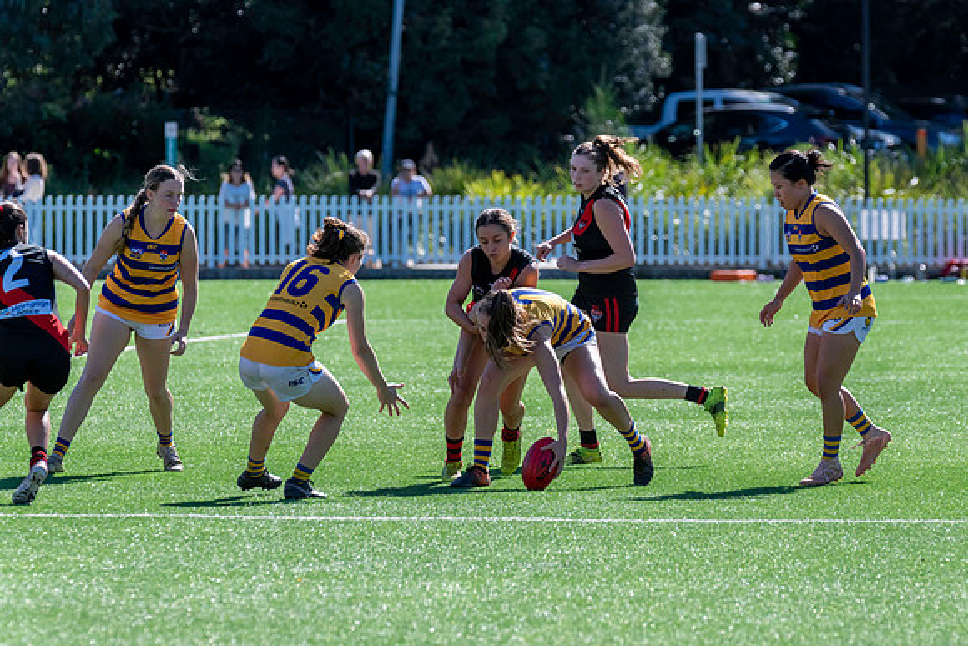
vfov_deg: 4.1
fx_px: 8945
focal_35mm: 333
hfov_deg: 6.2
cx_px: 550
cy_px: 341
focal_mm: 290
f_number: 6.3
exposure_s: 1/2000
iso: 800
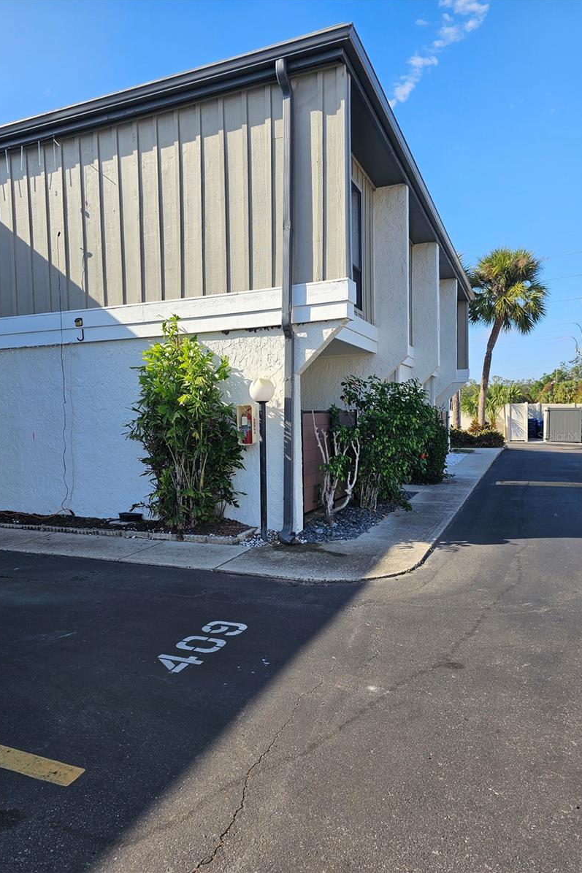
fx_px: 582
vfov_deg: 73.8
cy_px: 436
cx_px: 261
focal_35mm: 24
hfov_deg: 53.0
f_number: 1.7
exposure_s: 1/571
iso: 12
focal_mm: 6.3
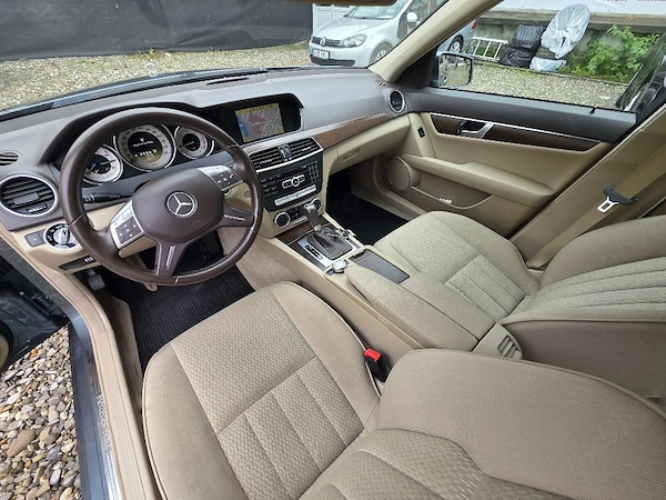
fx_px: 250
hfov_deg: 106.2
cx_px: 333
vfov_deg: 89.9
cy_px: 250
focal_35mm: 13
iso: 25
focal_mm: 2.2
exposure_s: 1/80
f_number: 1.9
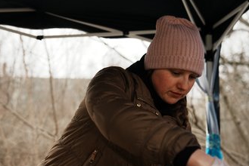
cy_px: 95
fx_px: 353
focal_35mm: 51
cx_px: 114
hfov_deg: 38.8
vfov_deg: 26.5
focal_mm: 42
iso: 400
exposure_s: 1/125
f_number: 2.8
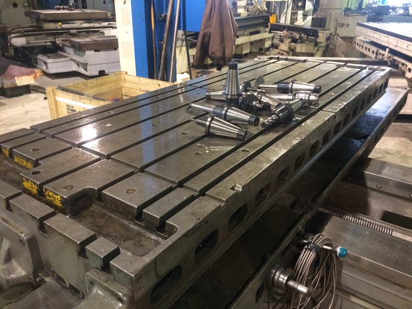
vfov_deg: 48.3
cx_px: 206
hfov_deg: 61.6
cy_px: 154
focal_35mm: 29
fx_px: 345
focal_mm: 4.15
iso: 320
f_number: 2.2
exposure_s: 1/30
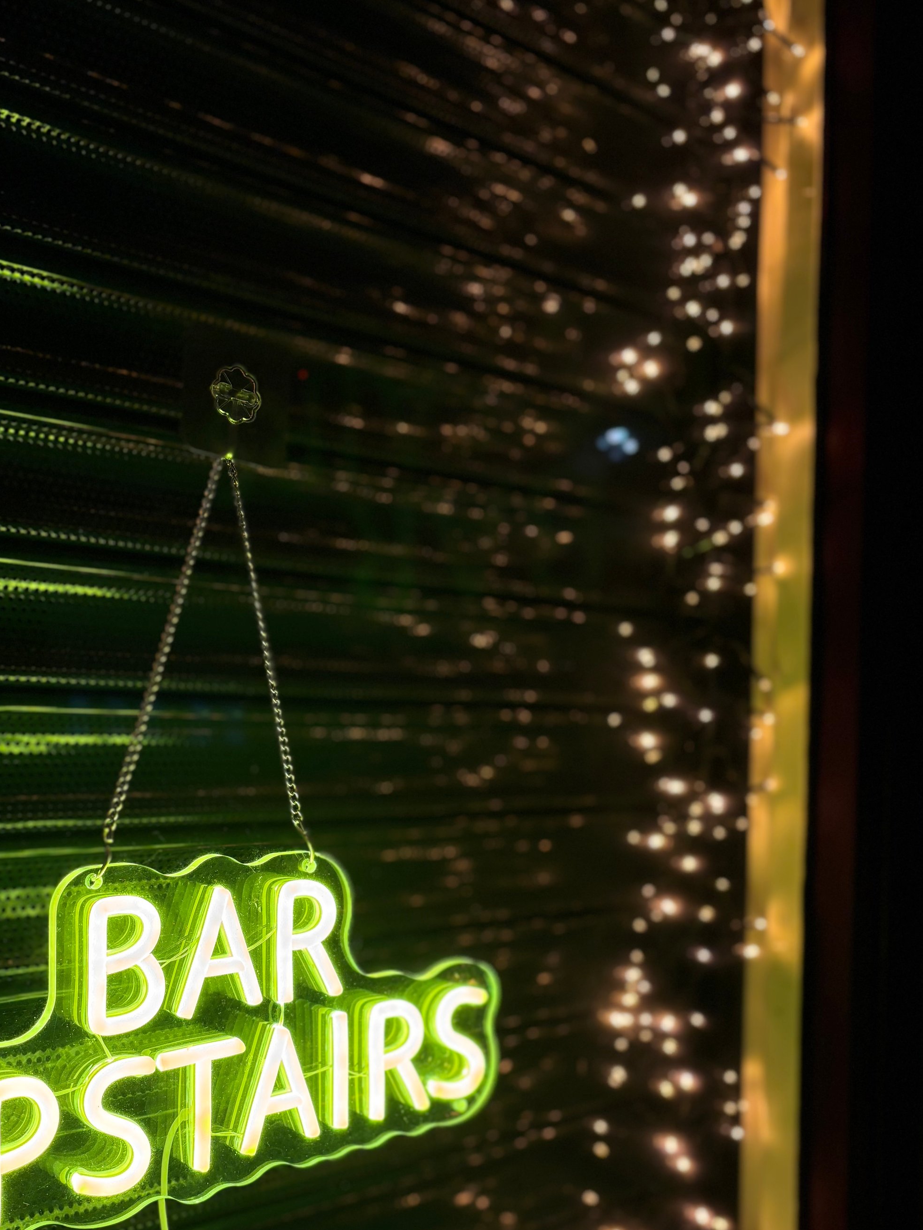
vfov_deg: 53.5
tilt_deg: +0.5
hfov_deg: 41.5
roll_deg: -1.2
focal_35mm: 34
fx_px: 1209
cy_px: 751
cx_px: 346
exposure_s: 1/121
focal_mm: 5.96
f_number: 1.6
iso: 64
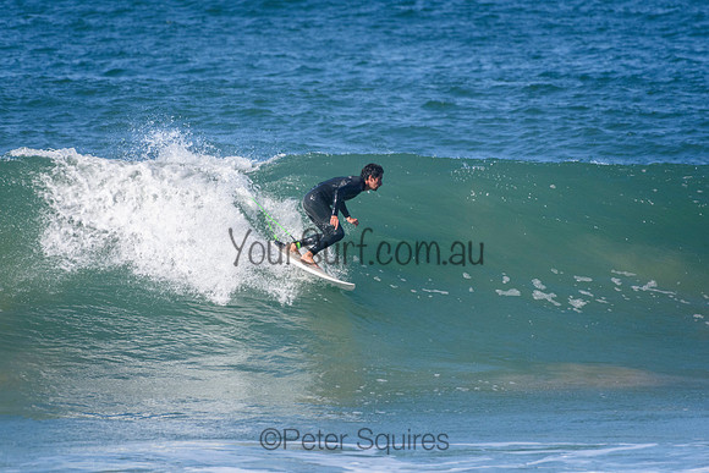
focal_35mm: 750
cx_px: 354
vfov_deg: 1.8
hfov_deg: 2.7
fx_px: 14776
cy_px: 236
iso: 800
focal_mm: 500
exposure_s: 1/4000
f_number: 5.6
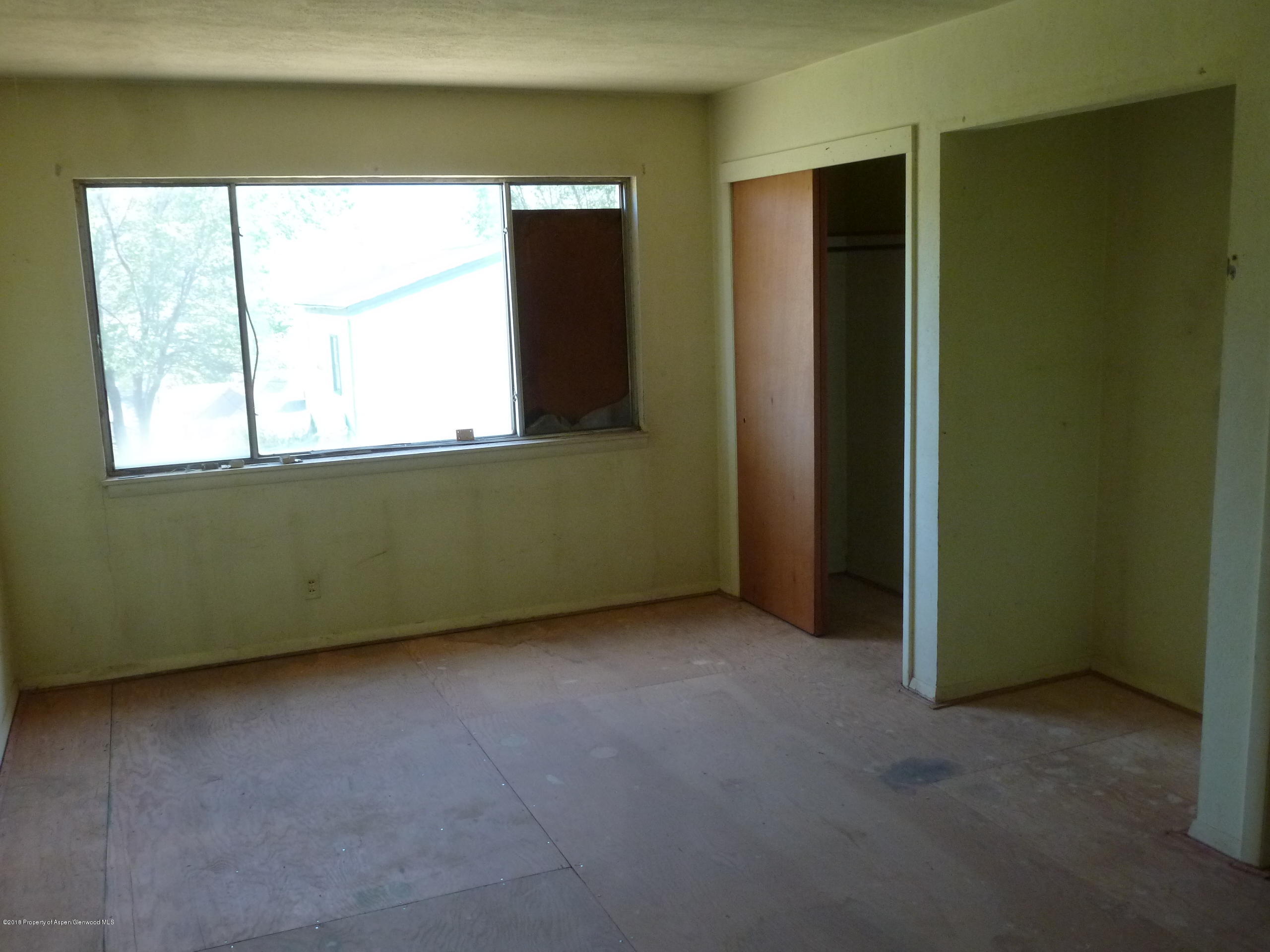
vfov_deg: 46.8
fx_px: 1101
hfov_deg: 60.0
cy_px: 476
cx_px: 635
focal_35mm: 30
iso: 250
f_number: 3.5
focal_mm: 5.4
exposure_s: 1/60
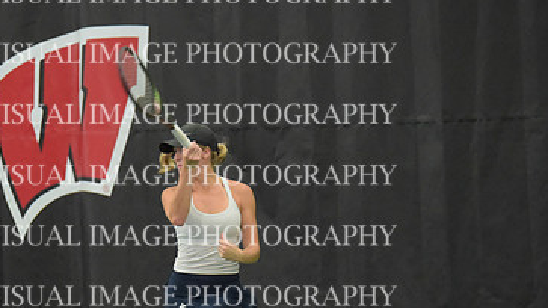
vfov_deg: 5.4
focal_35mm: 226
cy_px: 266
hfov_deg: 9.5
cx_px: 178
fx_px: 3283
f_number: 2.8
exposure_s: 1/1250
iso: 12800
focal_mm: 135
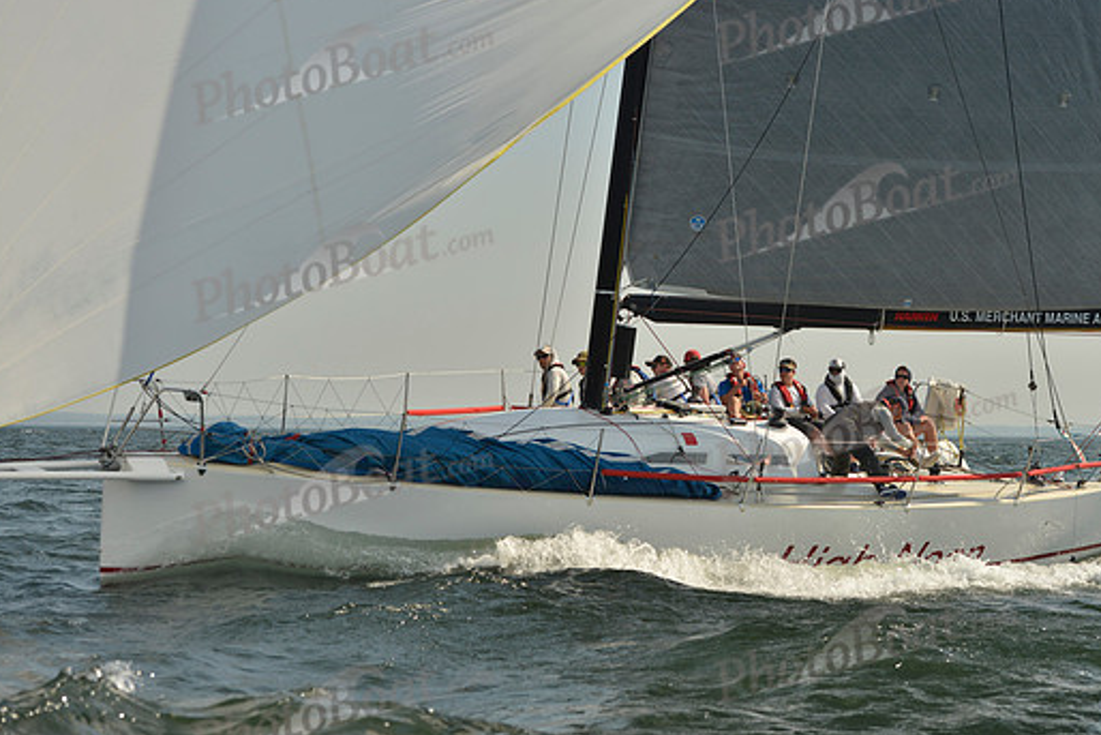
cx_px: 606
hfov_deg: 25.7
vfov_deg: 17.3
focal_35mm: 79
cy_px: 348
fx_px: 2417
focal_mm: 70
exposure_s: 1/2500
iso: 200
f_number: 5
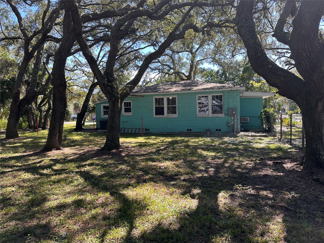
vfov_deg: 56.8
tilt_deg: -2.1
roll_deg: +1.4
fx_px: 225
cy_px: 122
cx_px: 162
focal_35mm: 24
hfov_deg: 71.6
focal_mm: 6.86
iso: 80
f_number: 1.78
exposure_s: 1/604
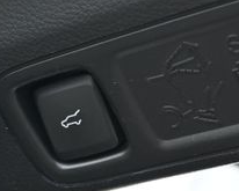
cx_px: 194
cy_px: 112
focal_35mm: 105
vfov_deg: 14.7
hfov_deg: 18.1
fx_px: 743
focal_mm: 24
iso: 360
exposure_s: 1/250
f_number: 4.2
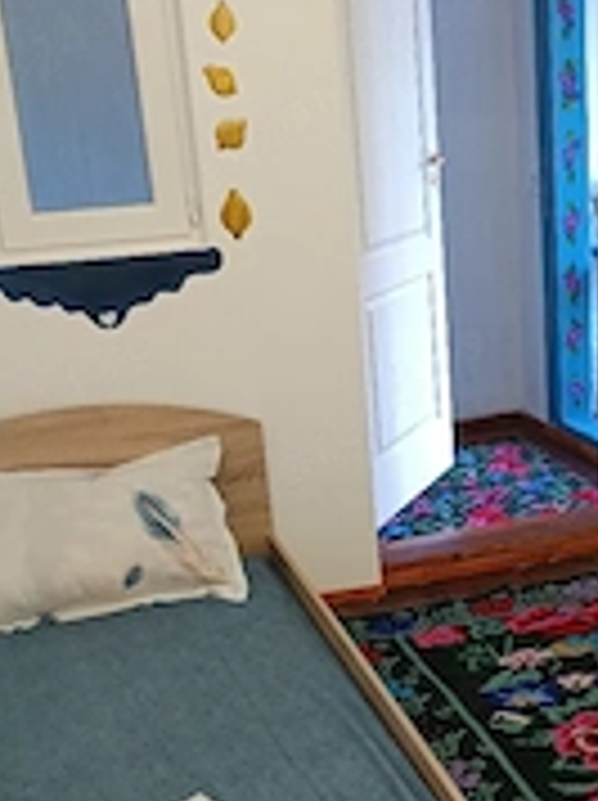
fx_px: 1247
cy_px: 490
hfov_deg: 26.6
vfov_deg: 35.4
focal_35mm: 54
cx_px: 450
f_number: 1.7
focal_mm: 5.31
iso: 1196
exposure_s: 1/33.3
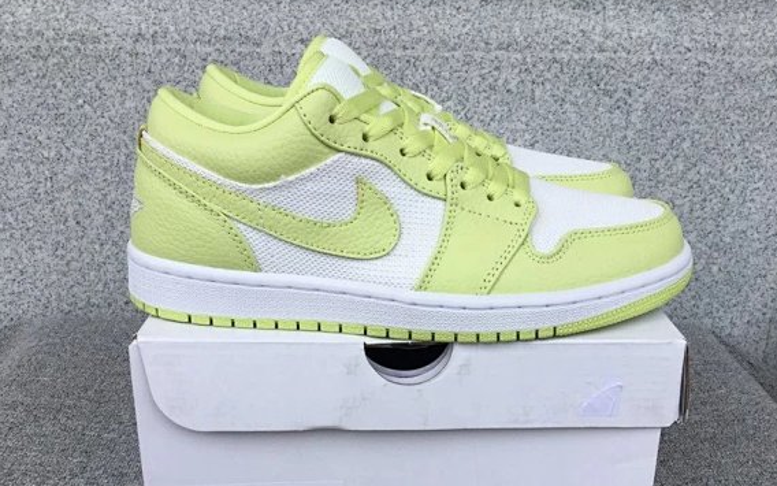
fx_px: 784
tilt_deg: -20.7
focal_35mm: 37
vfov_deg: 34.3
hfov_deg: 52.7
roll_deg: -0.6
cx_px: 414
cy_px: 300
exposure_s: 1/431
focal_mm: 3.3
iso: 25
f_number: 2.4
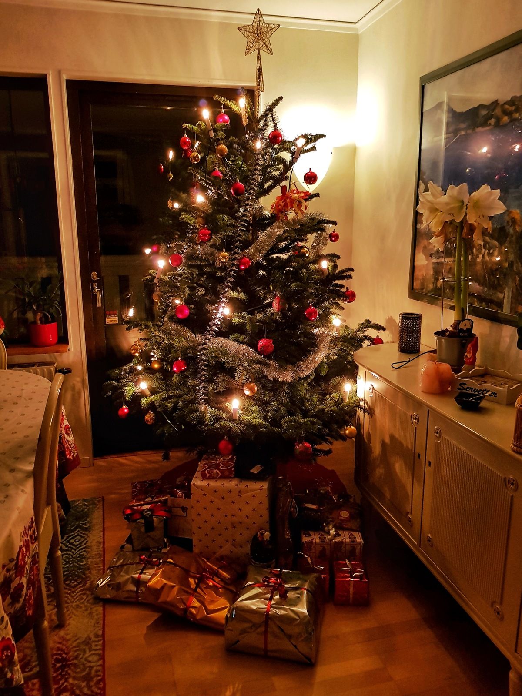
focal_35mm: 26
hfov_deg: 53.1
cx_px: 261
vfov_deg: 67.3
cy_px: 348
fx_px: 523
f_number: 1.7
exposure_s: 1/13
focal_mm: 4.2
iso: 250
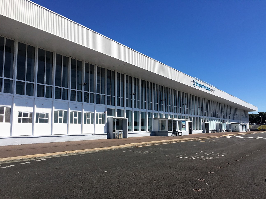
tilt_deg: +6.6
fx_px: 223
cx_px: 133
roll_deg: +0.4
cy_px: 100
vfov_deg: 48.2
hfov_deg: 61.7
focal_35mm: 29
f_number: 2.2
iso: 25
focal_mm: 4.15
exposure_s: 1/2747
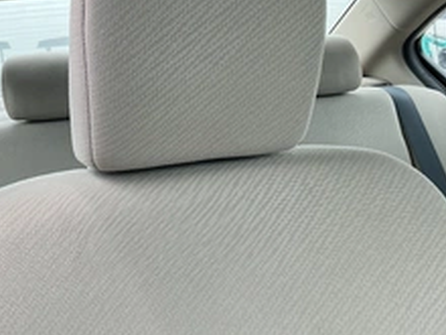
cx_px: 146
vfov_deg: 27.8
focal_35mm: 51
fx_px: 657
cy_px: 51
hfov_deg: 37.1
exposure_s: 1/167
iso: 25
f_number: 1.8
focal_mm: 3
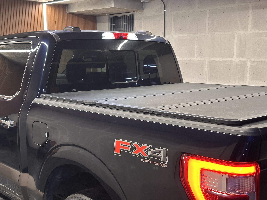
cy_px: 100
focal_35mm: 48
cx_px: 134
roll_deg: -0.3
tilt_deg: -6.5
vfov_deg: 30.3
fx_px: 370
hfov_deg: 39.7
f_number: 1.78
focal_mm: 6.86
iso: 200
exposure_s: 1/50
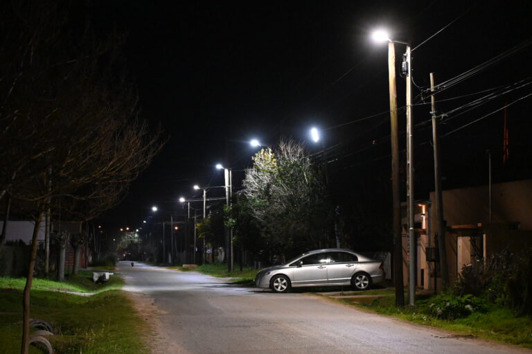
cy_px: 177
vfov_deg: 15.7
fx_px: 1285
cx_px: 266
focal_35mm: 87
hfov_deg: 23.4
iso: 8000
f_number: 4.5
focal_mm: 58
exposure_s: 1/100
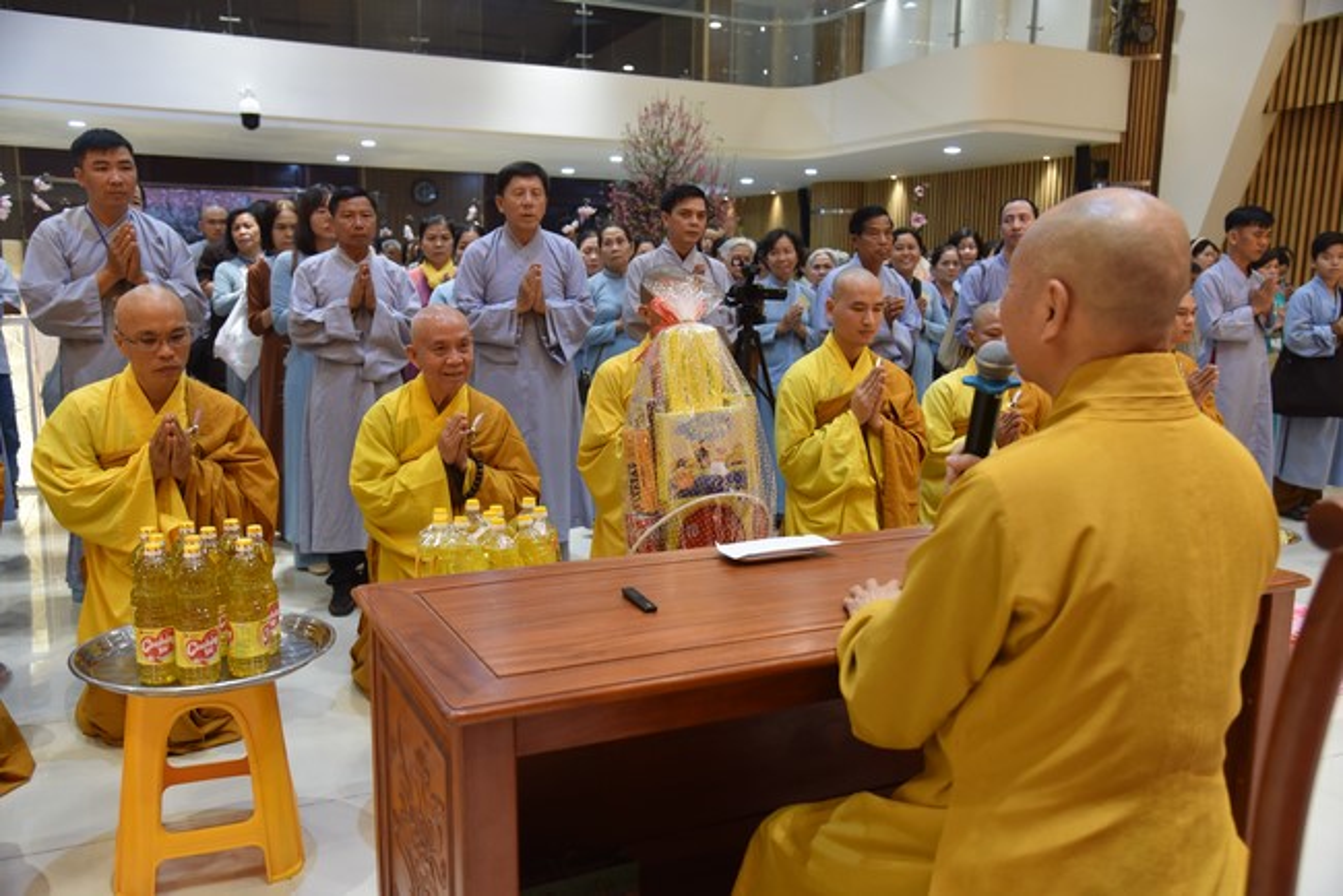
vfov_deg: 42.4
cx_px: 672
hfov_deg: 60.3
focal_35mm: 31
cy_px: 448
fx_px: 1157
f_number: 4
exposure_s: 1/60
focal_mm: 31
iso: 1000
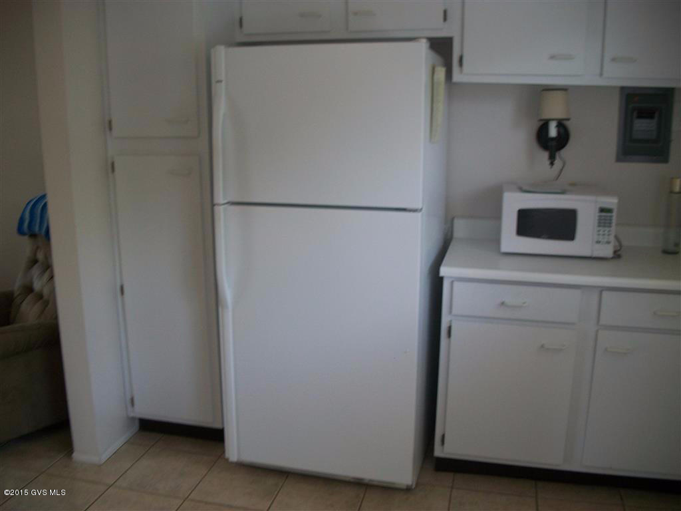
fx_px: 630
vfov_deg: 44.2
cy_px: 256
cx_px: 340
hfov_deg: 56.8
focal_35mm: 32
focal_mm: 5.7
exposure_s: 1/30
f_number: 2.9
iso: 80
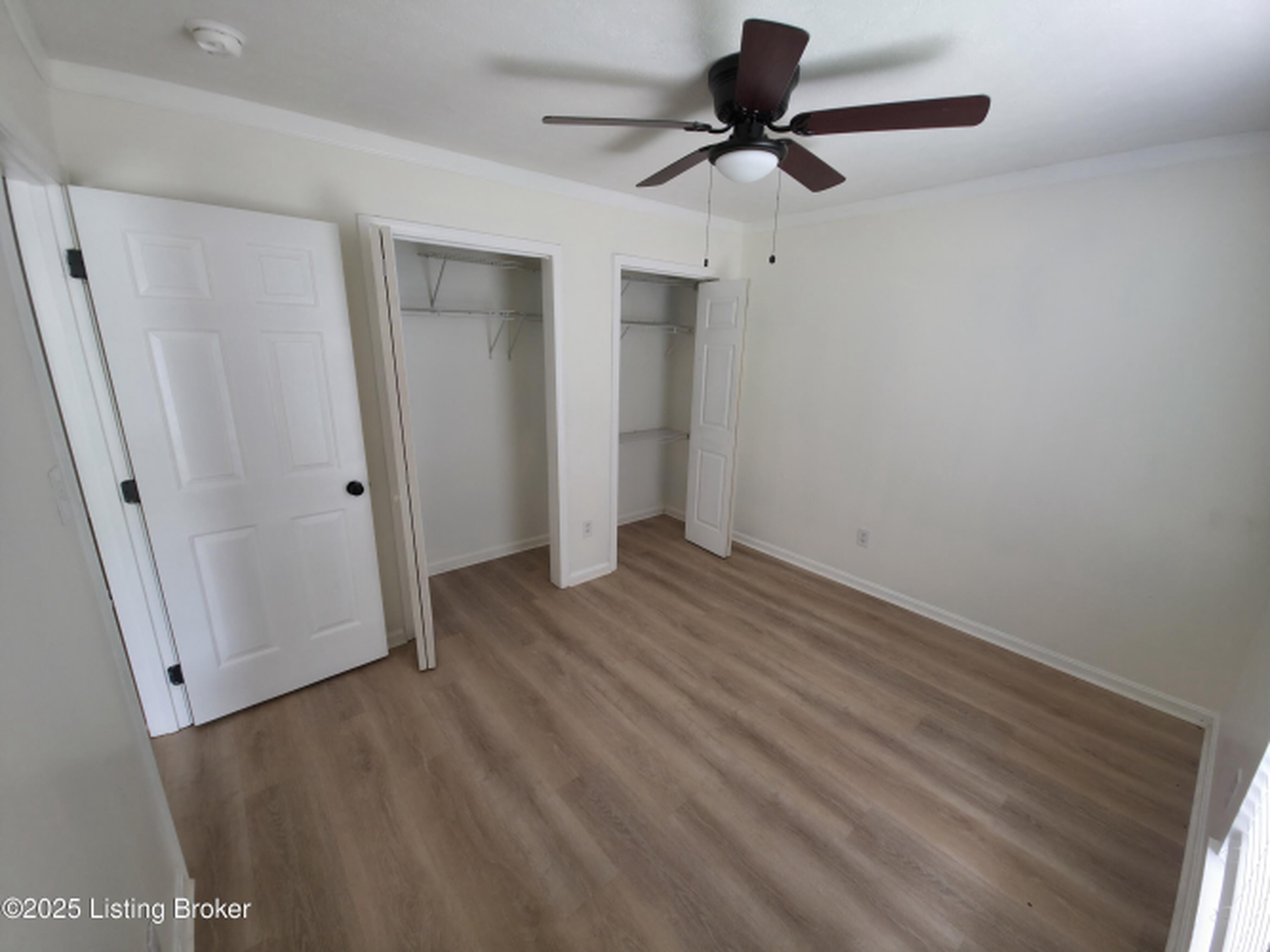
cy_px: 476
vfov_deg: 89.9
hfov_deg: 106.2
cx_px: 635
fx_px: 477
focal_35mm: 13
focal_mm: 2.2
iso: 80
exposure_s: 1/60
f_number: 1.9
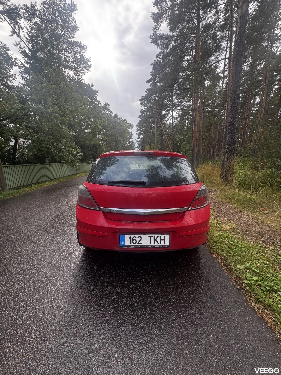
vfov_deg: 102.1
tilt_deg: -10.7
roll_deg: -0.4
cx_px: 140
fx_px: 152
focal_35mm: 14
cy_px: 188
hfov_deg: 85.7
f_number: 2.2
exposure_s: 1/157
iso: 40
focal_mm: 2.22
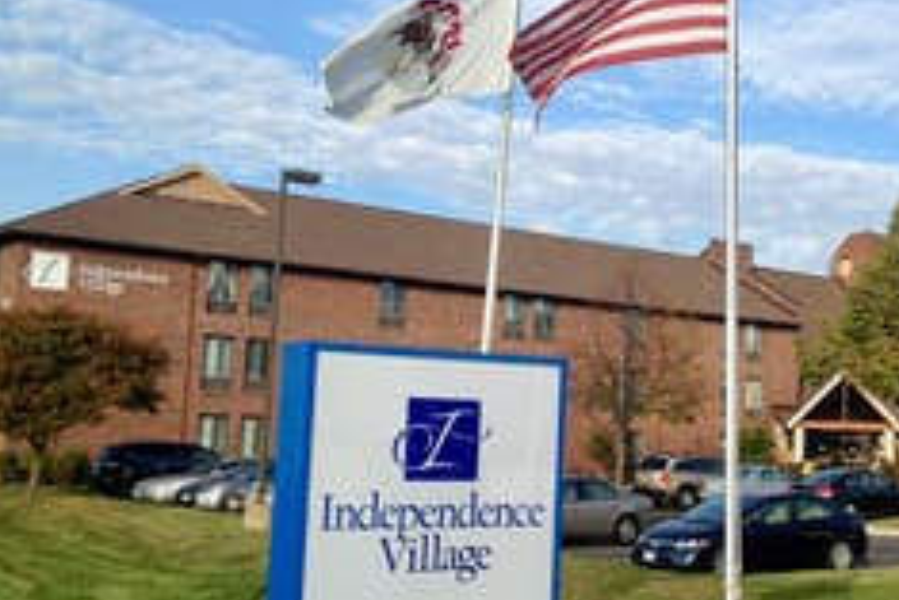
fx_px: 1549
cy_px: 287
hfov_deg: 31.6
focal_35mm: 62
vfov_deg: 21.9
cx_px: 700
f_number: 2.4
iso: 50
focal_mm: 4.28
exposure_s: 1/1255
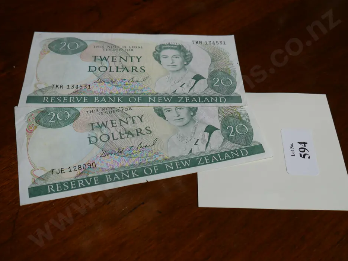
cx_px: 184
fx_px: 463
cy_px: 129
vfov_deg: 31.5
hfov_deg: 41.2
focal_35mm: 46
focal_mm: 21
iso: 250
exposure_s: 1/60
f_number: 5
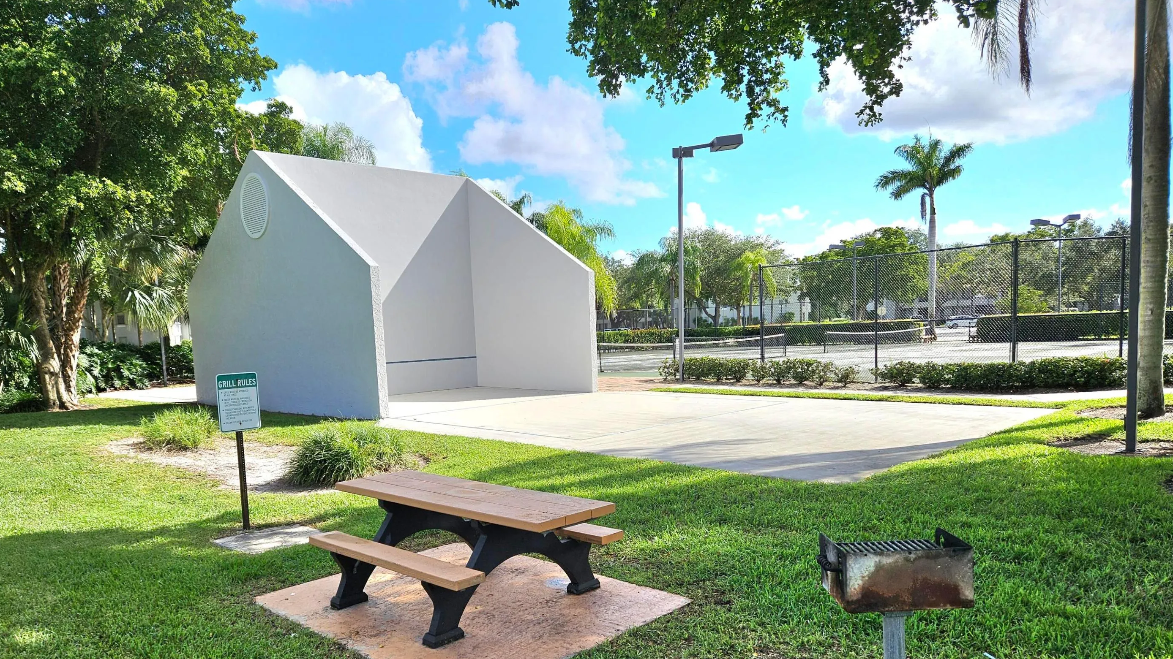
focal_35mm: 26
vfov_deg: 44.1
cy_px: 401
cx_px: 577
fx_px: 809
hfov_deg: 71.9
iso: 25
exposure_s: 1/2000
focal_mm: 5.4
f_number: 1.8
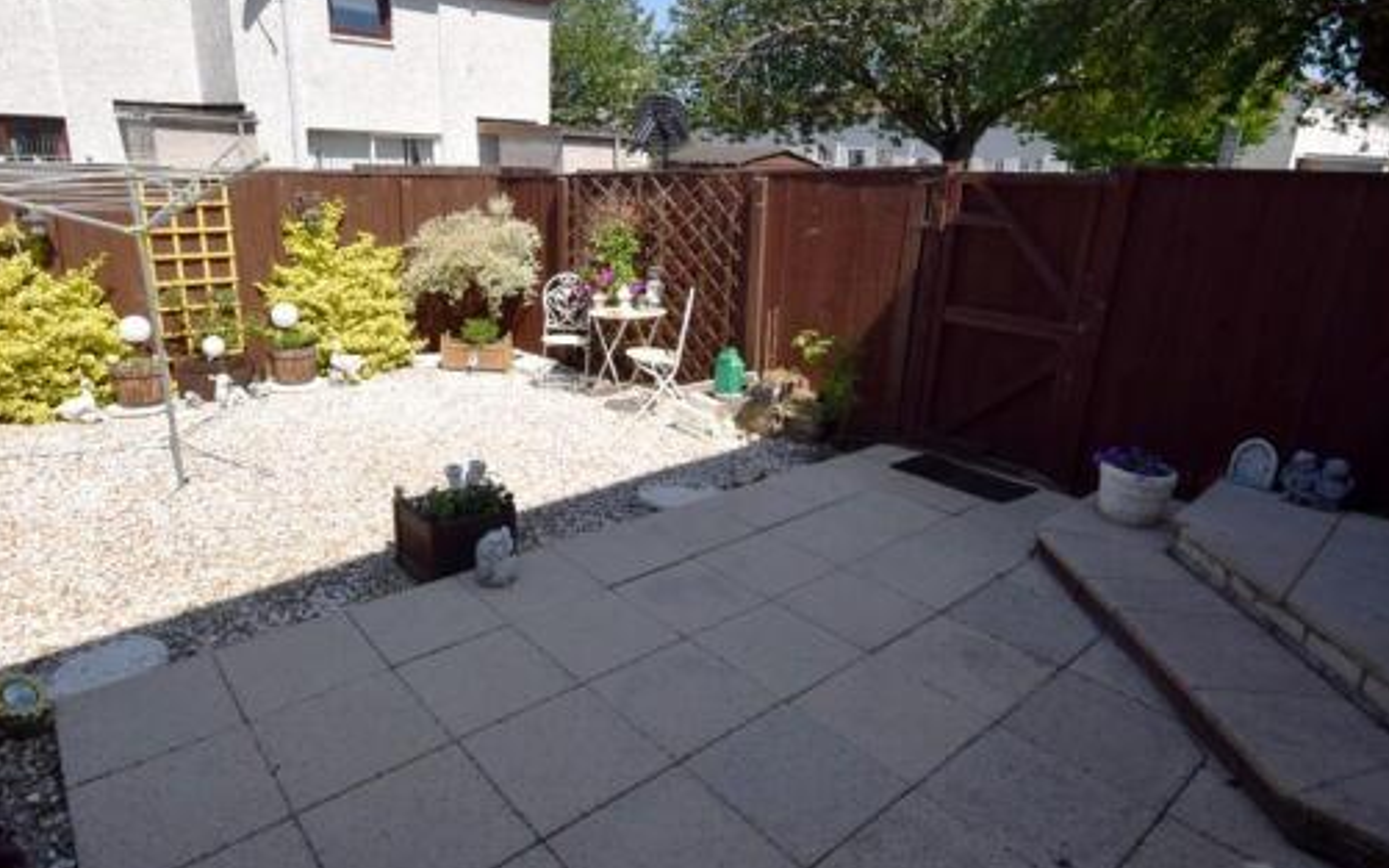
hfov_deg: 84.9
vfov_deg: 59.6
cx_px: 634
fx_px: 757
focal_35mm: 20
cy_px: 409
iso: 100
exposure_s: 1/200
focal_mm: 10
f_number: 9
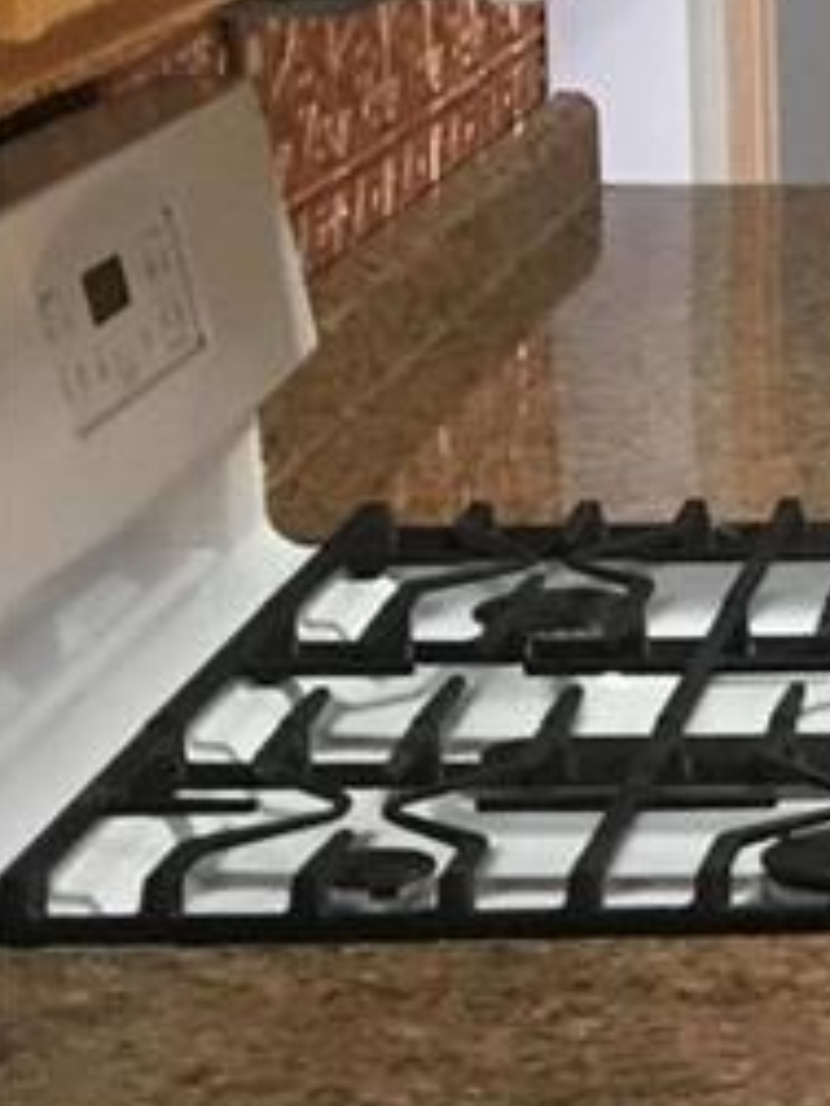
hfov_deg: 9.6
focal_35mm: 138
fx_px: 4412
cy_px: 285
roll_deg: -0.6
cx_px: 1959
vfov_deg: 14.2
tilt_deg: -11.9
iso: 160
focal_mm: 4.15
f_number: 2.2
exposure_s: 1/30
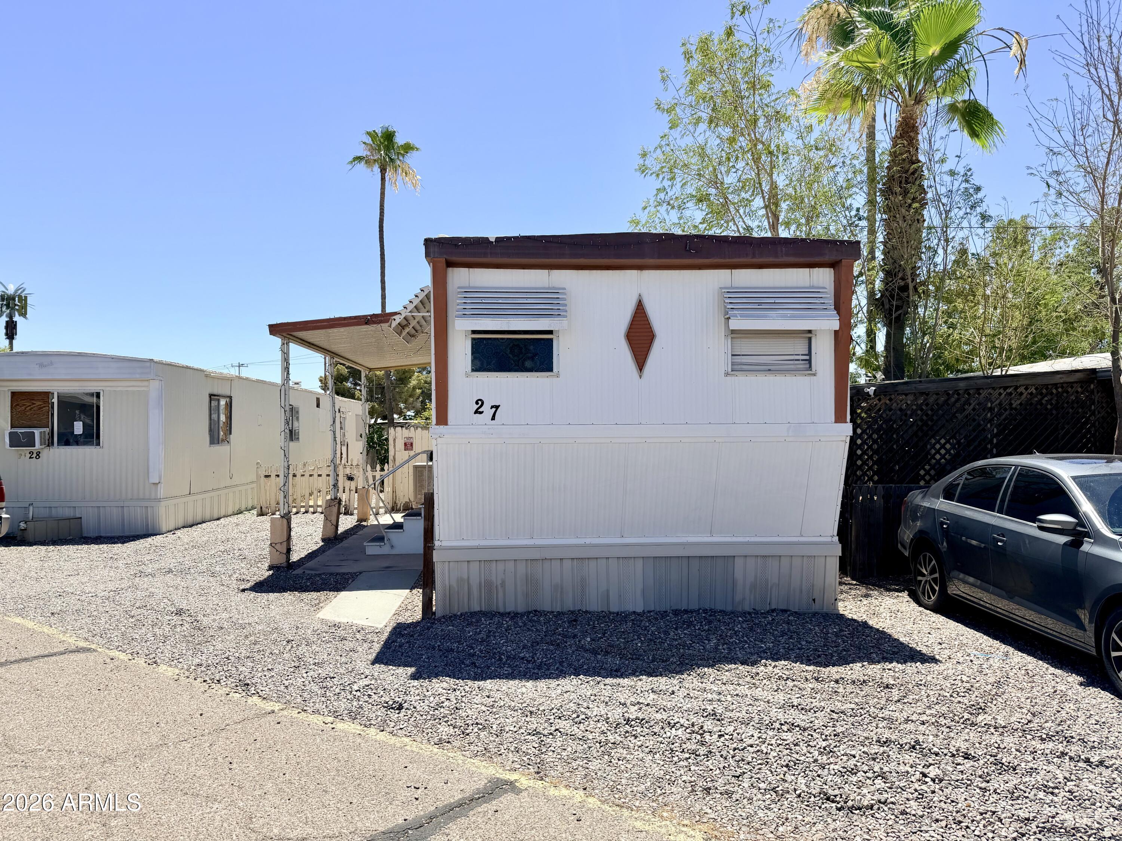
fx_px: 778
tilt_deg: +0.2
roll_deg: +1.1
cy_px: 420
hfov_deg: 71.6
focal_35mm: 24
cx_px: 561
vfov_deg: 56.8
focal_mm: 6.76
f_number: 1.78
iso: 80
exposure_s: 1/4673
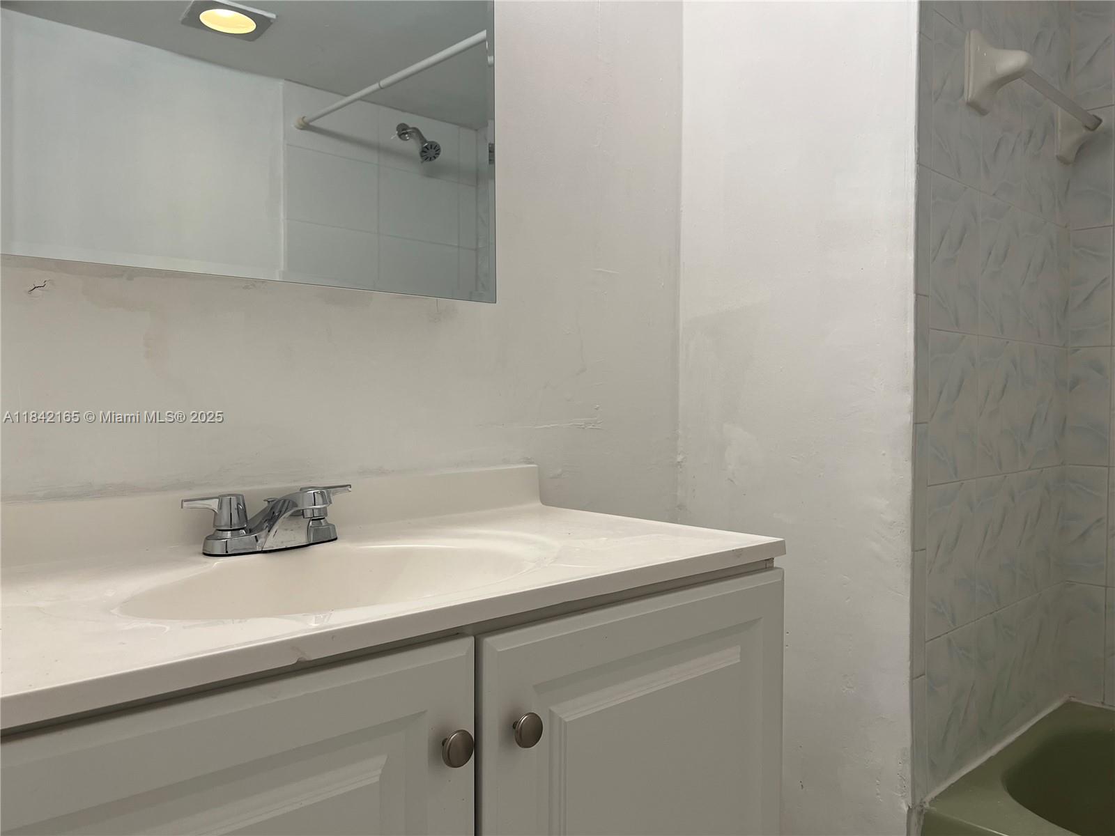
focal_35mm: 26
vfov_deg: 53.1
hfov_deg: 67.3
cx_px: 558
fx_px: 837
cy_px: 418
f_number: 1.5
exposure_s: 1/120
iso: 64
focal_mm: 5.7
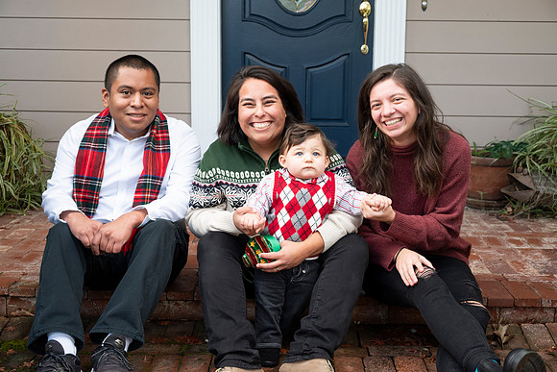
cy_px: 186
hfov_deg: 42.7
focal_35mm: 46
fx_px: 712
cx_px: 278
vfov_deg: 29.3
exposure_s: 1/160
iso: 400
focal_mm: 46
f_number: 5.3
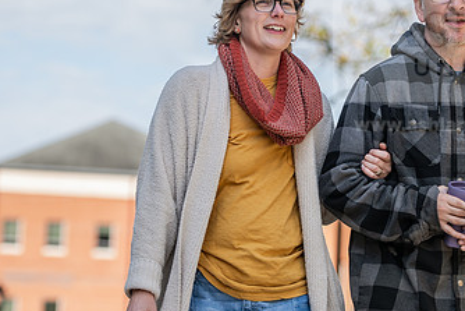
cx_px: 291
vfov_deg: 8.3
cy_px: 154
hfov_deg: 12.4
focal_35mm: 165
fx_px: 2132
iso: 100
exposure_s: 1/500
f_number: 3.2
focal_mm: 95
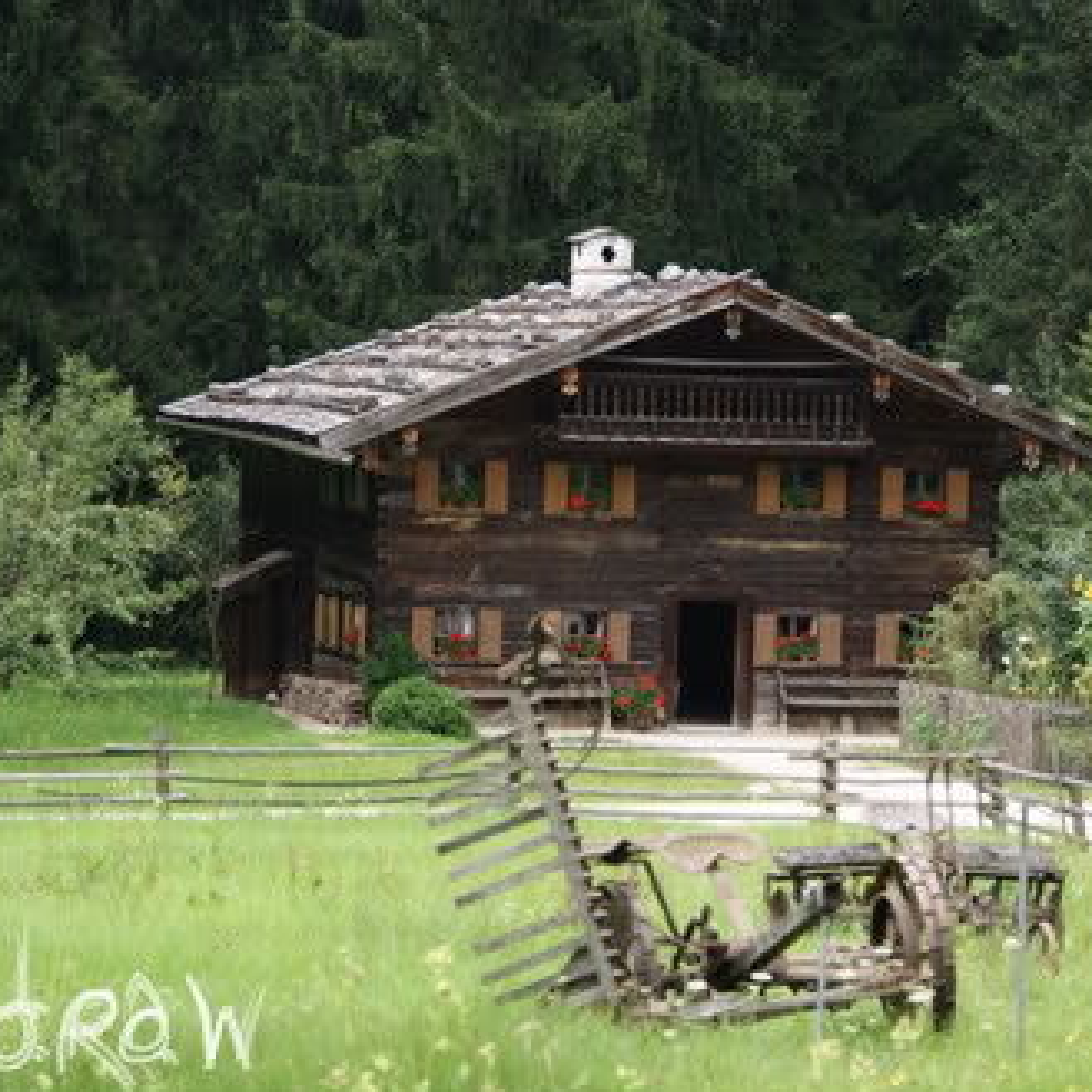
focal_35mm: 146
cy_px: 553
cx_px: 697
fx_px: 5198
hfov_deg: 12.0
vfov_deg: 12.0
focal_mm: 75
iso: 125
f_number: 5.6
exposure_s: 1/125
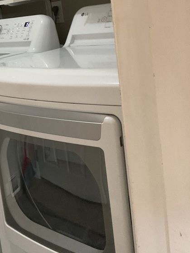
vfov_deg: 34.1
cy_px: 85
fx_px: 410
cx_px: 24
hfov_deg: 25.4
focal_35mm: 56
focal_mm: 3
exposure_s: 1/40
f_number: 1.8
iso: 250
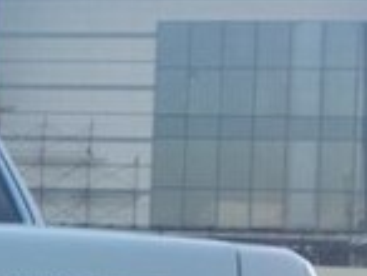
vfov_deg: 11.2
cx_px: -327
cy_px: 287
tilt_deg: +2.4
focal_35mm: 131
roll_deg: -2.3
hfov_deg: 13.3
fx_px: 1391
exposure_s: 1/50
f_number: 2.2
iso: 25
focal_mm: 4.15
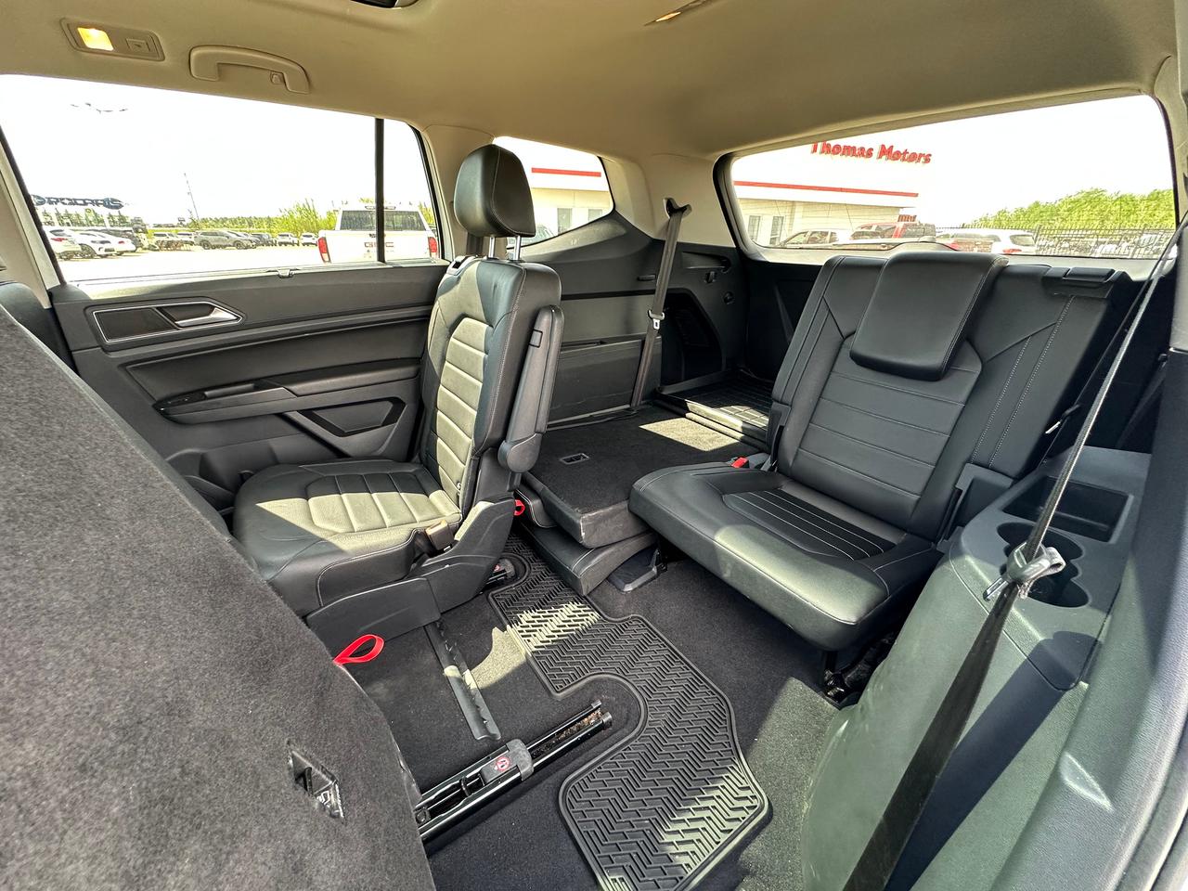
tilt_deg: -24.5
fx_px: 480
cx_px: 594
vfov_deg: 85.7
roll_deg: -0.8
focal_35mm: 14
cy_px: 446
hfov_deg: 102.1
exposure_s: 1/99
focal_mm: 2.22
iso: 250
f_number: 2.2
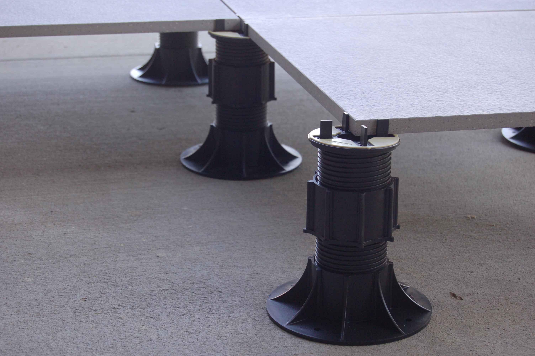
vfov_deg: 16.5
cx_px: 268
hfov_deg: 24.6
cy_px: 178
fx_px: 1225
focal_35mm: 82
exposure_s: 1/125
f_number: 5.6
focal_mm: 55
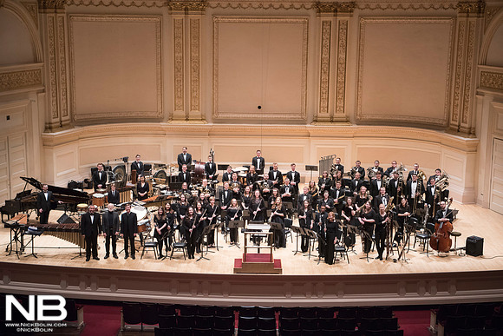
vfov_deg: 22.6
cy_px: 168
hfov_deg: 33.4
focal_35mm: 60
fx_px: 838
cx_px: 252
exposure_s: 1/200
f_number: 2.8
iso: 1600
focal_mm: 60
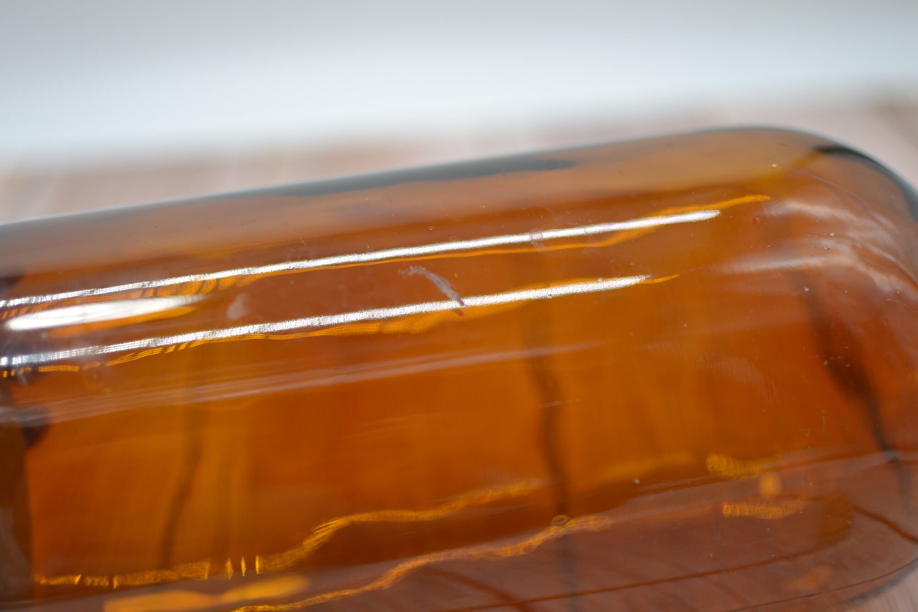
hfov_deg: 37.9
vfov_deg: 25.7
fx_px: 1339
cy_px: 306
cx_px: 459
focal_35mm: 52
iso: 100
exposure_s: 1/400
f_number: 1.8
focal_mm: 35
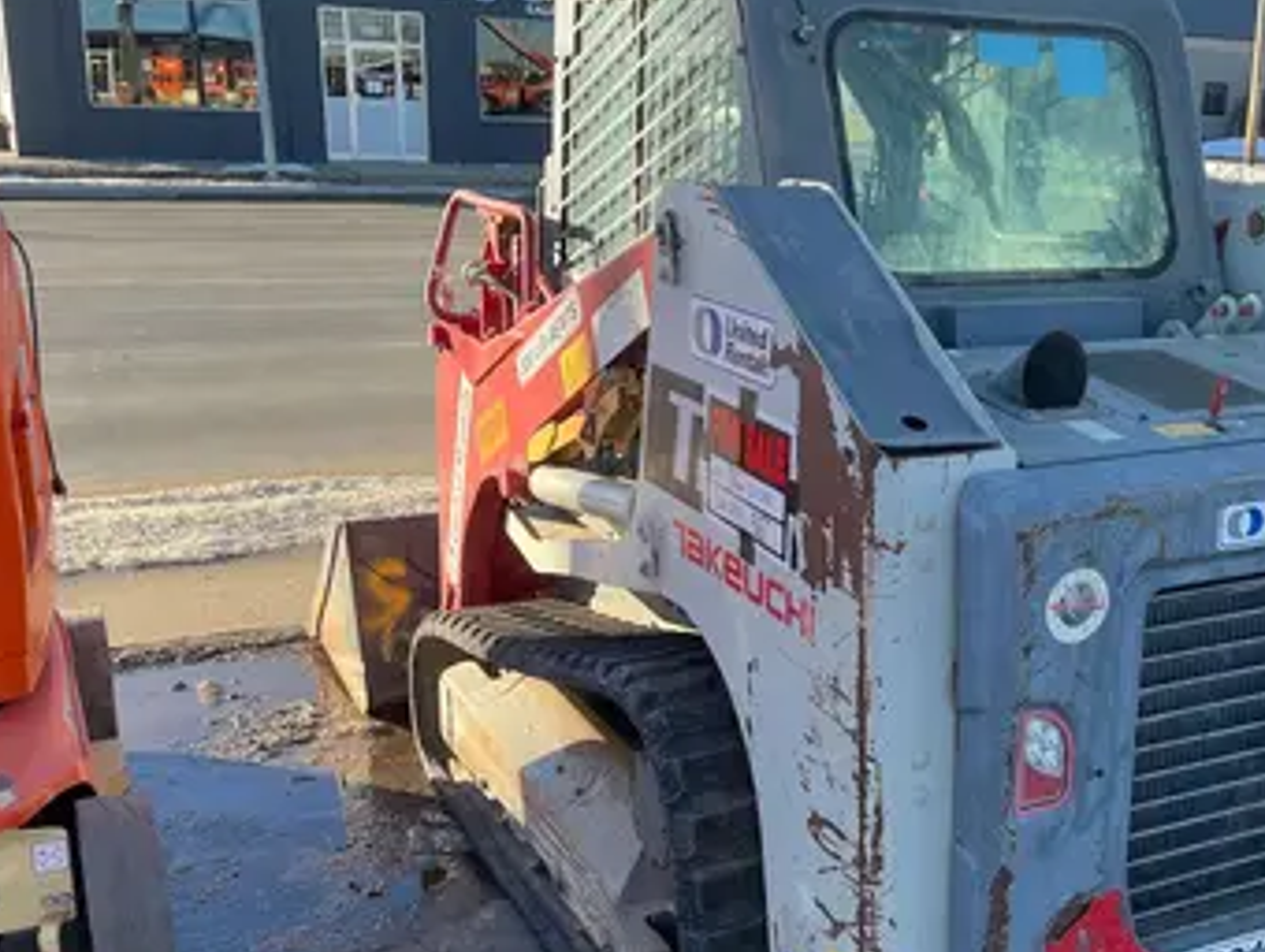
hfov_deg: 43.8
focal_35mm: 42
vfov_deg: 34.4
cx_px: 893
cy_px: 552
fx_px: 1537
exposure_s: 1/710
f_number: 1.6
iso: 50
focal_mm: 5.1
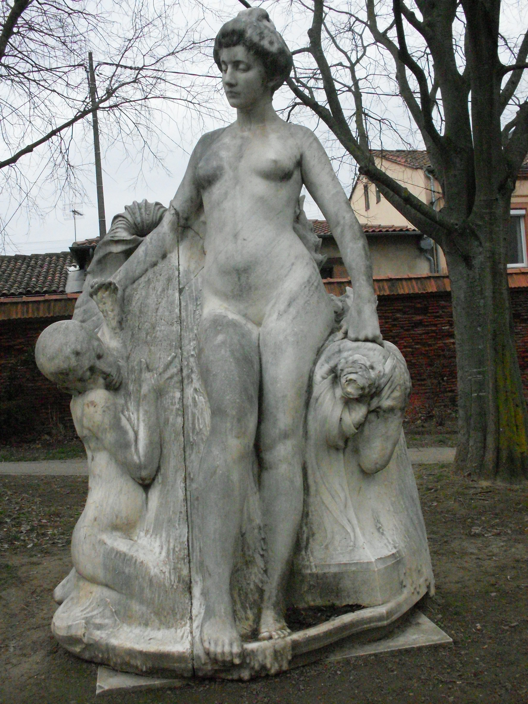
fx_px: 773
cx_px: 264
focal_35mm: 38
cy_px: 352
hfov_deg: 37.7
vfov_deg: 49.0
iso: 400
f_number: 8.4
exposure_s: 1/350
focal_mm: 6.3
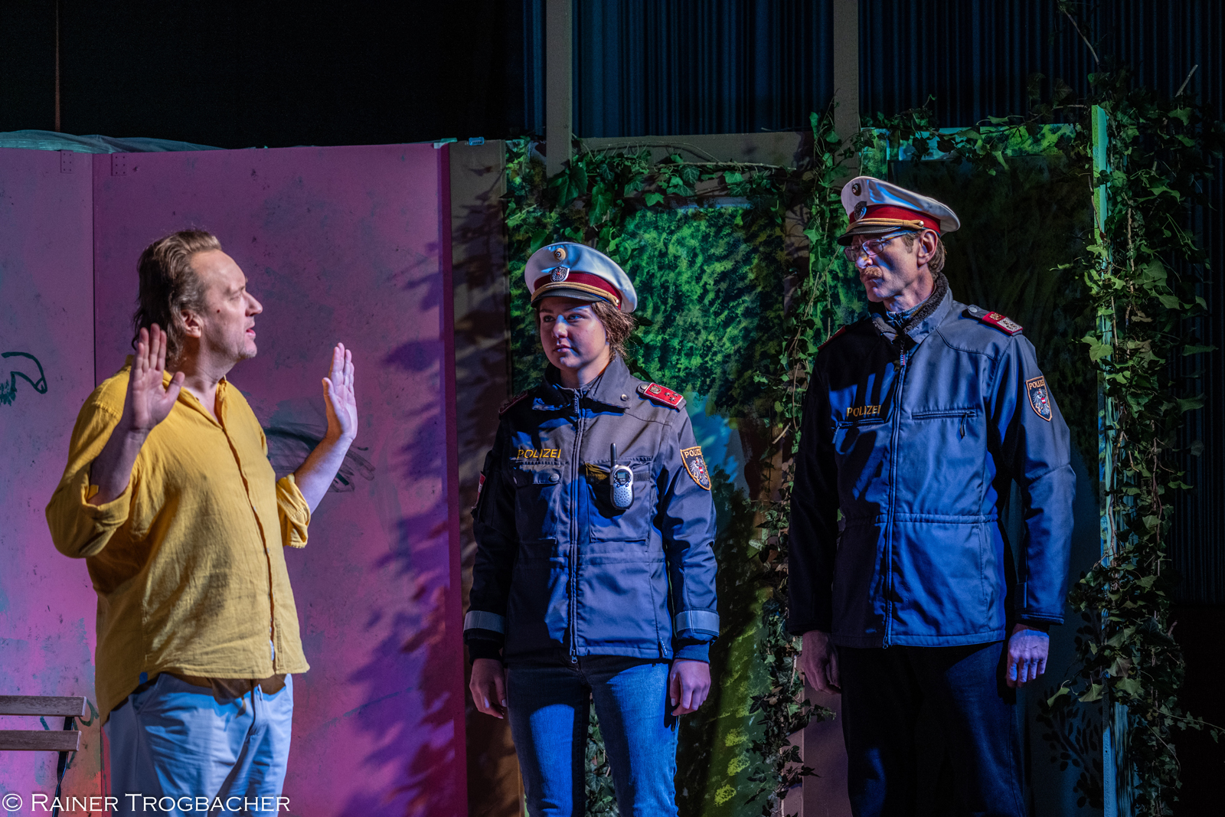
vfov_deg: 11.0
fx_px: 4254
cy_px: 408
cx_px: 612
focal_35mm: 125
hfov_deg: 16.4
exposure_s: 1/125
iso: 1000
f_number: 4.8
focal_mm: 125
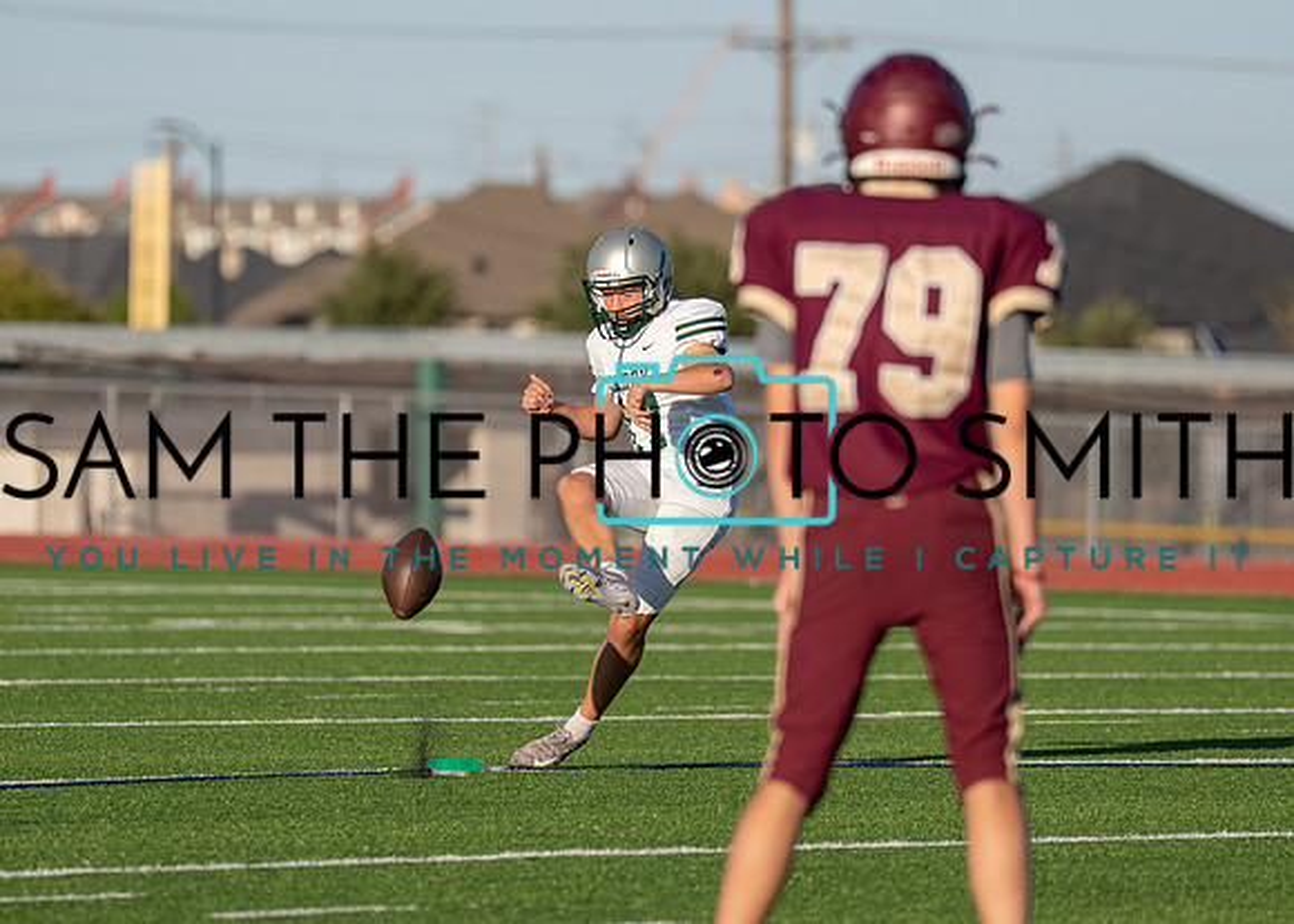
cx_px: 640
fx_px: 13569
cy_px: 468
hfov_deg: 5.5
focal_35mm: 369
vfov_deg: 3.9
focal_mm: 200
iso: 160
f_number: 2.8
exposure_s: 1/4000
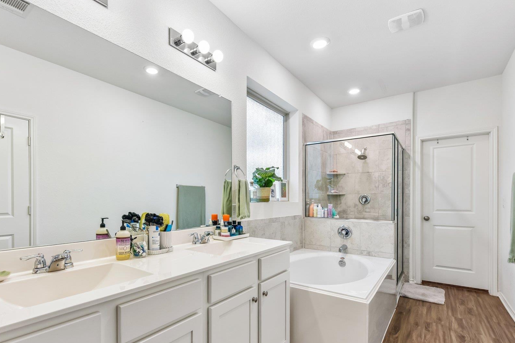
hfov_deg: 89.5
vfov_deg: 66.7
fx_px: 257
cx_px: 223
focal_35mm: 18
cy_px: 206
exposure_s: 1/15
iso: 160
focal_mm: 14
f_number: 8
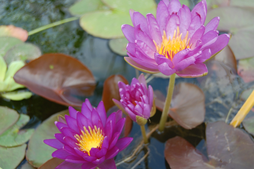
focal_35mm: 57
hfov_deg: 35.1
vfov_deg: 23.7
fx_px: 402
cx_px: 127
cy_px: 84
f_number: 5.6
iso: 220
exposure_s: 1/125
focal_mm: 38
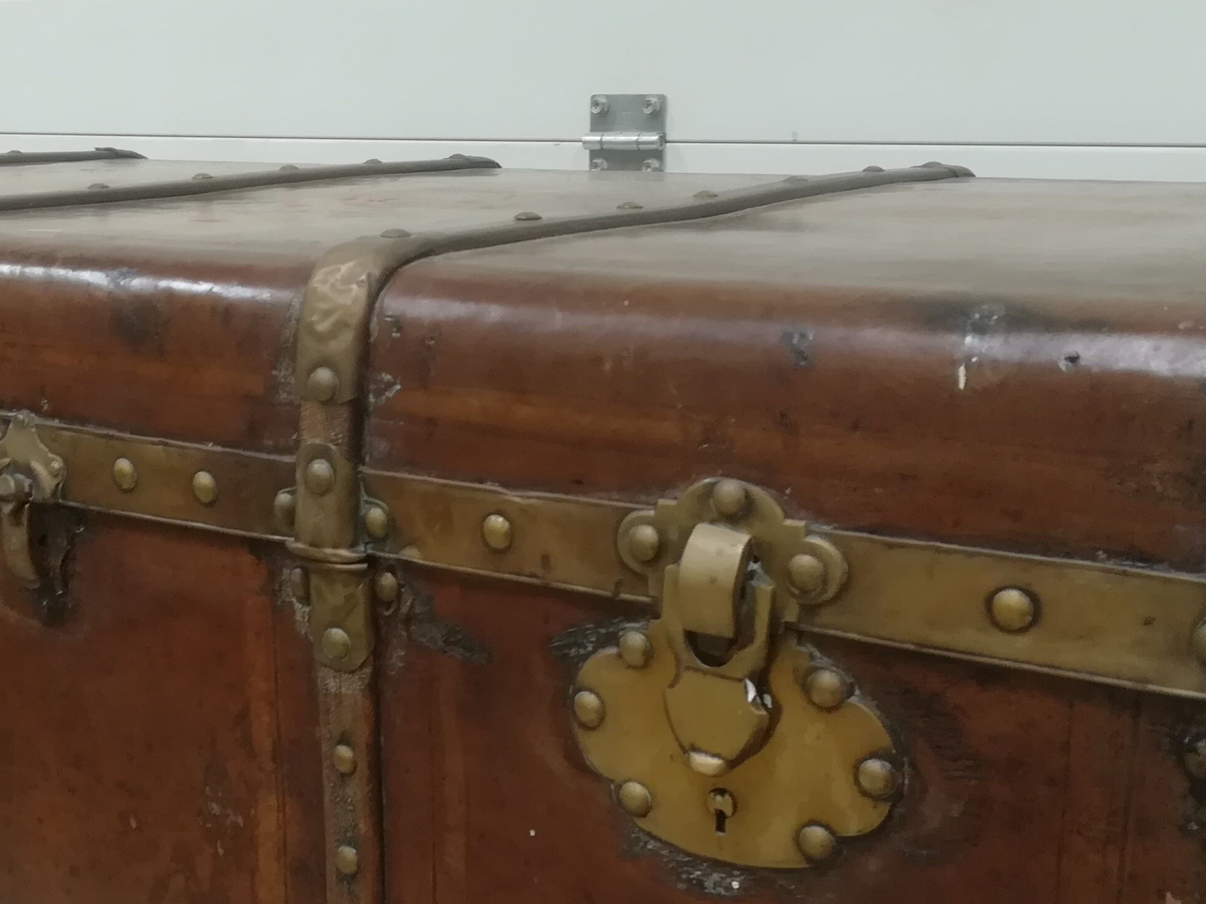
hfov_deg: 35.9
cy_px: 676
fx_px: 1846
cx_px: 433
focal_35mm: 53
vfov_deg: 27.2
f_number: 2.2
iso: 100
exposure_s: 1/33.3
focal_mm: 3.83
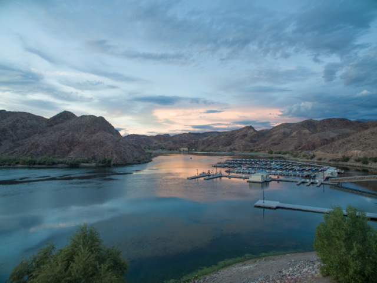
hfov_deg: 81.7
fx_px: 218
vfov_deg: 66.0
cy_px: 142
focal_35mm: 20
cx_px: 188
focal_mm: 3.6
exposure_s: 1/25
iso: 151
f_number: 2.8
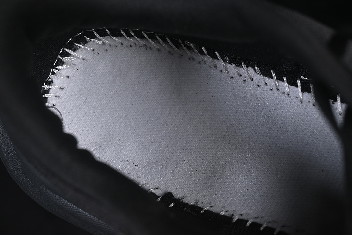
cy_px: 118
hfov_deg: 27.0
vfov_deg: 18.2
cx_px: 176
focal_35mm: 75
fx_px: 733
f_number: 6.3
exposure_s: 1/60
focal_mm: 50
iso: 160
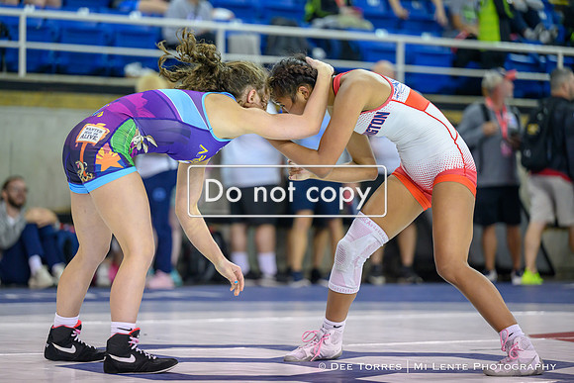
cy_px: 192
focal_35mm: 135
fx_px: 2153
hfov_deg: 15.2
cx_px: 287
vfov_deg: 10.2
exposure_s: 1/800
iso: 2200
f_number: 2.8
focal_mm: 135
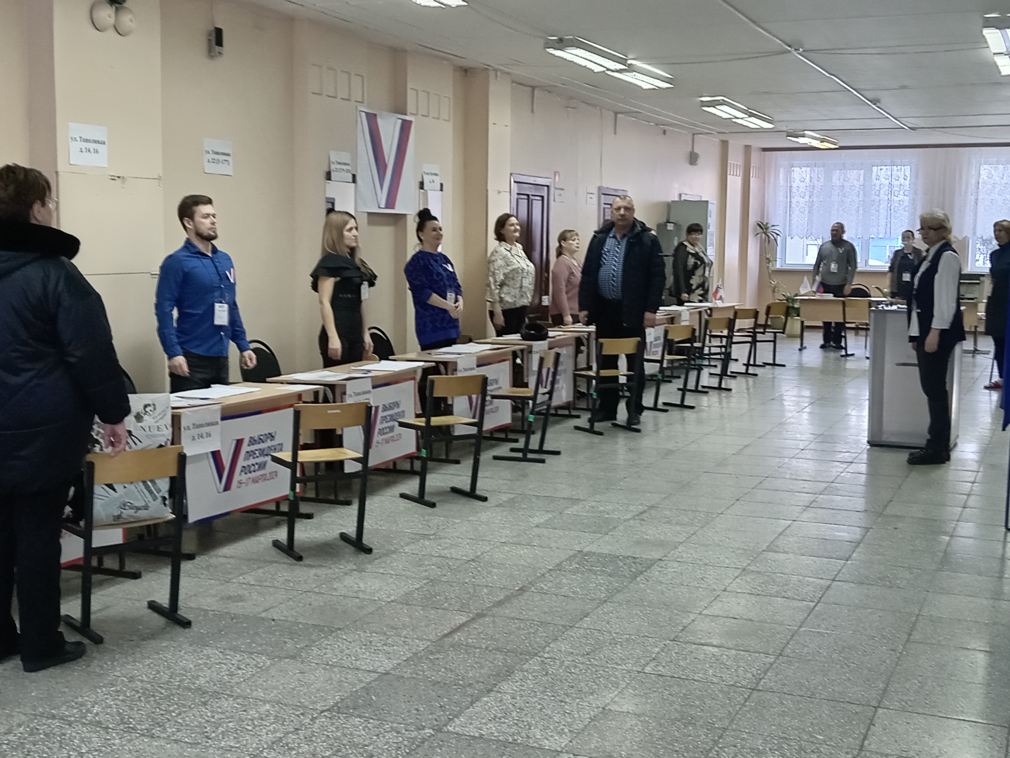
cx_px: 505
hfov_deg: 42.1
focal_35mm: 45
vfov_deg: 32.2
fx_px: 1313
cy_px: 379
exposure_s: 1/25
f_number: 1.8
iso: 711
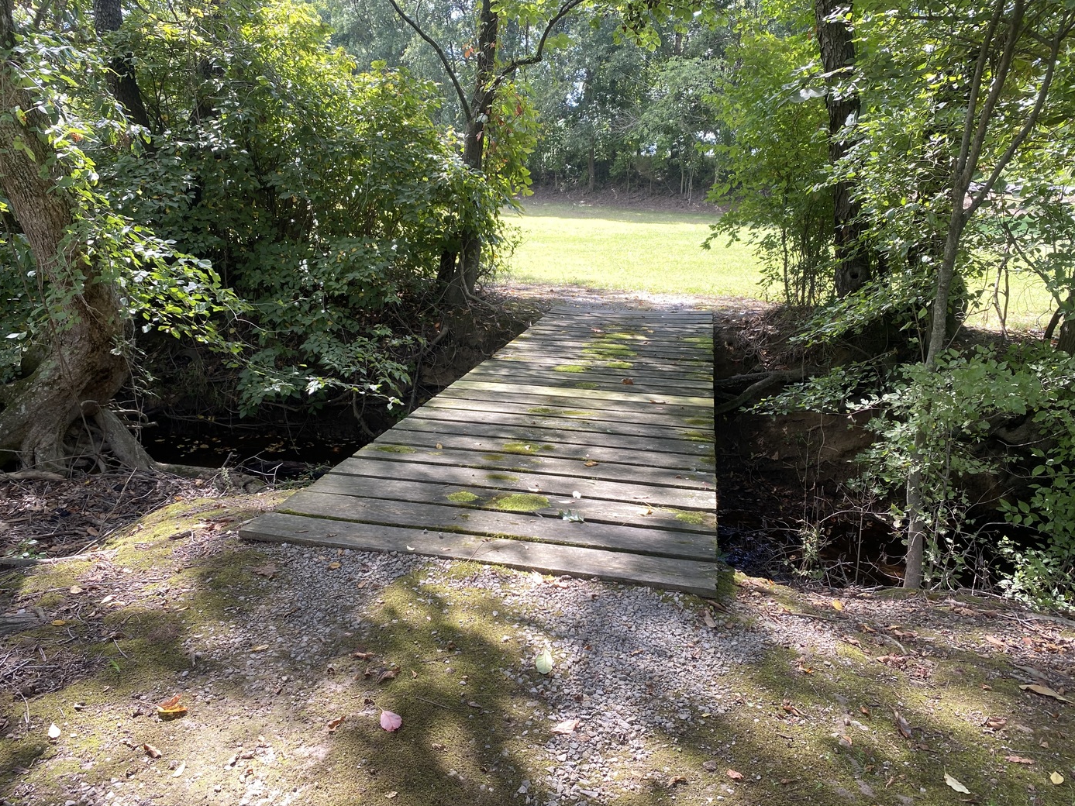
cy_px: 416
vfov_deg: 51.3
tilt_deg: -14.8
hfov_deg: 65.3
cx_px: 556
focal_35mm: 27
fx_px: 838
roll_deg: -0.1
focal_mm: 4.25
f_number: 1.8
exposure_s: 1/122
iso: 40
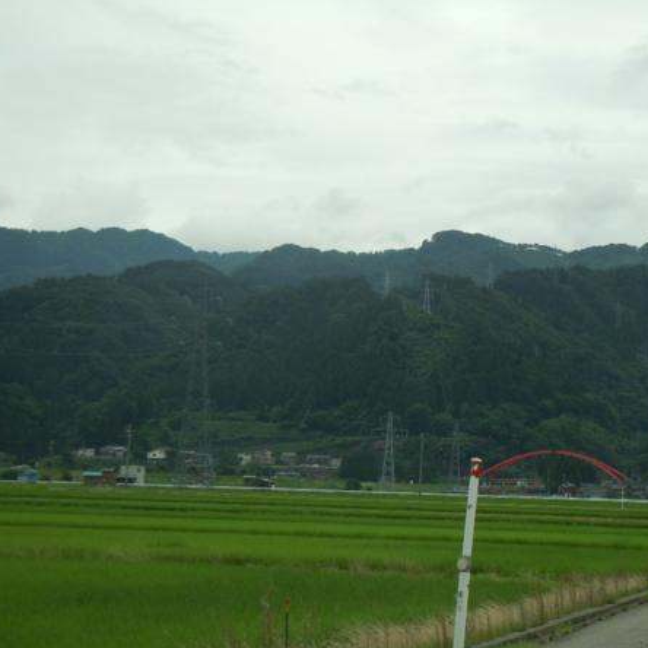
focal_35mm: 92
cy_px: 325
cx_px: 425
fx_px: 1948
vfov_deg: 18.9
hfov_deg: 18.8
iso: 100
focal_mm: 13.9
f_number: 4.3
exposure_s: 1/640
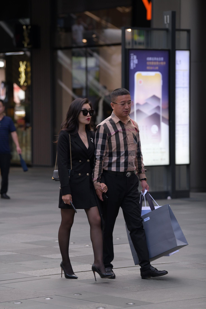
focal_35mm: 140
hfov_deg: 9.8
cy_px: 154
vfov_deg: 14.7
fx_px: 1202
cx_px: 103
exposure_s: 1/500
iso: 500
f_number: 3.5
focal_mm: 140
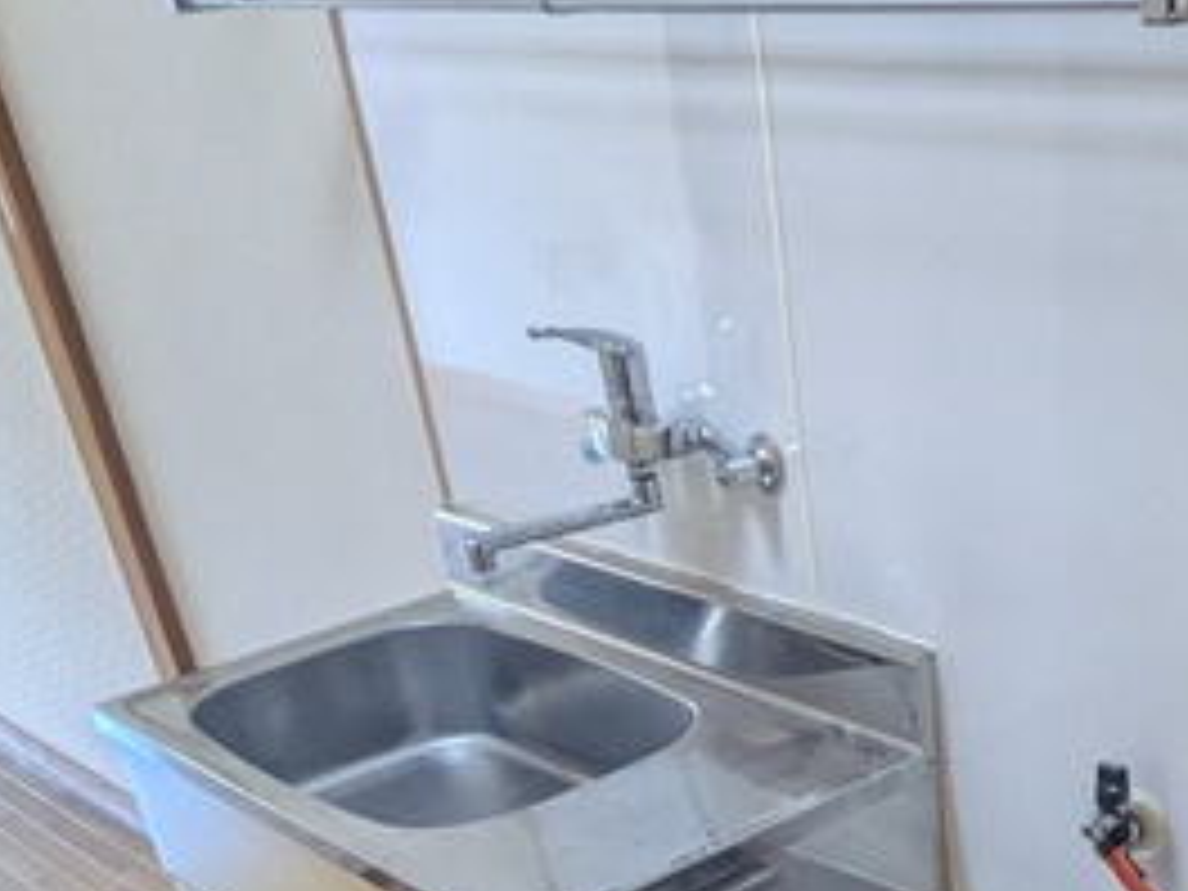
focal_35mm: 51
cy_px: 1206
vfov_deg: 24.4
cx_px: 994
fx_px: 1750
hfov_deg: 35.9
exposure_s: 1/40
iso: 83
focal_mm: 1.83
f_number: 2.2
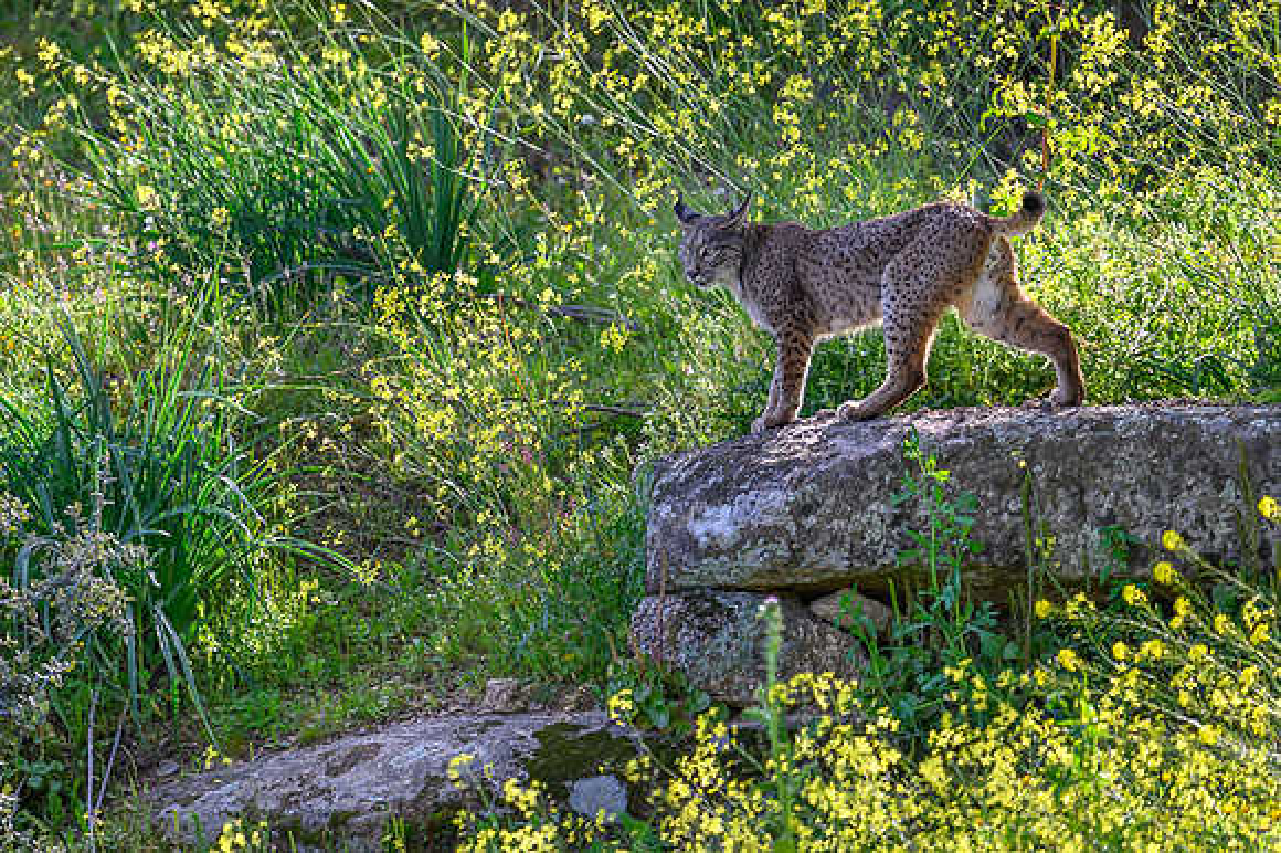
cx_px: 521
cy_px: 327
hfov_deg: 3.0
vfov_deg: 2.0
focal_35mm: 691
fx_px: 24583
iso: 900
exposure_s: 1/2000
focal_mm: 560
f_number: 4
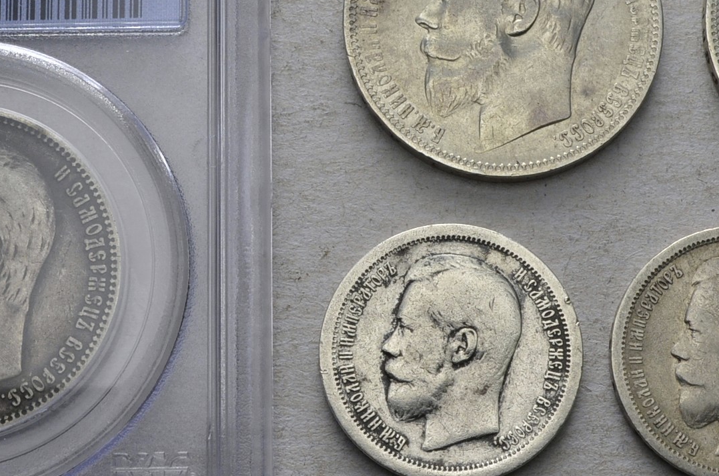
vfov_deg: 14.2
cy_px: 231
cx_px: 390
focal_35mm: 96
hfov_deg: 21.3
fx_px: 1913
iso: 400
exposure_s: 1/250
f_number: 14
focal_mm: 28
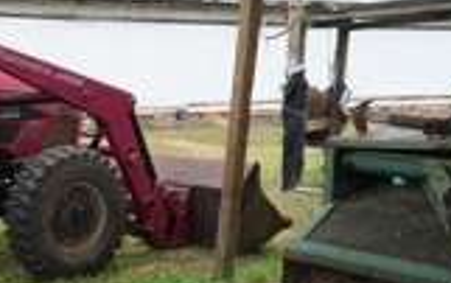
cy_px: 364
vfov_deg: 16.1
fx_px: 947
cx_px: -18
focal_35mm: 77
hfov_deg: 25.2
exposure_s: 1/60
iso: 320
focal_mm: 30
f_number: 11
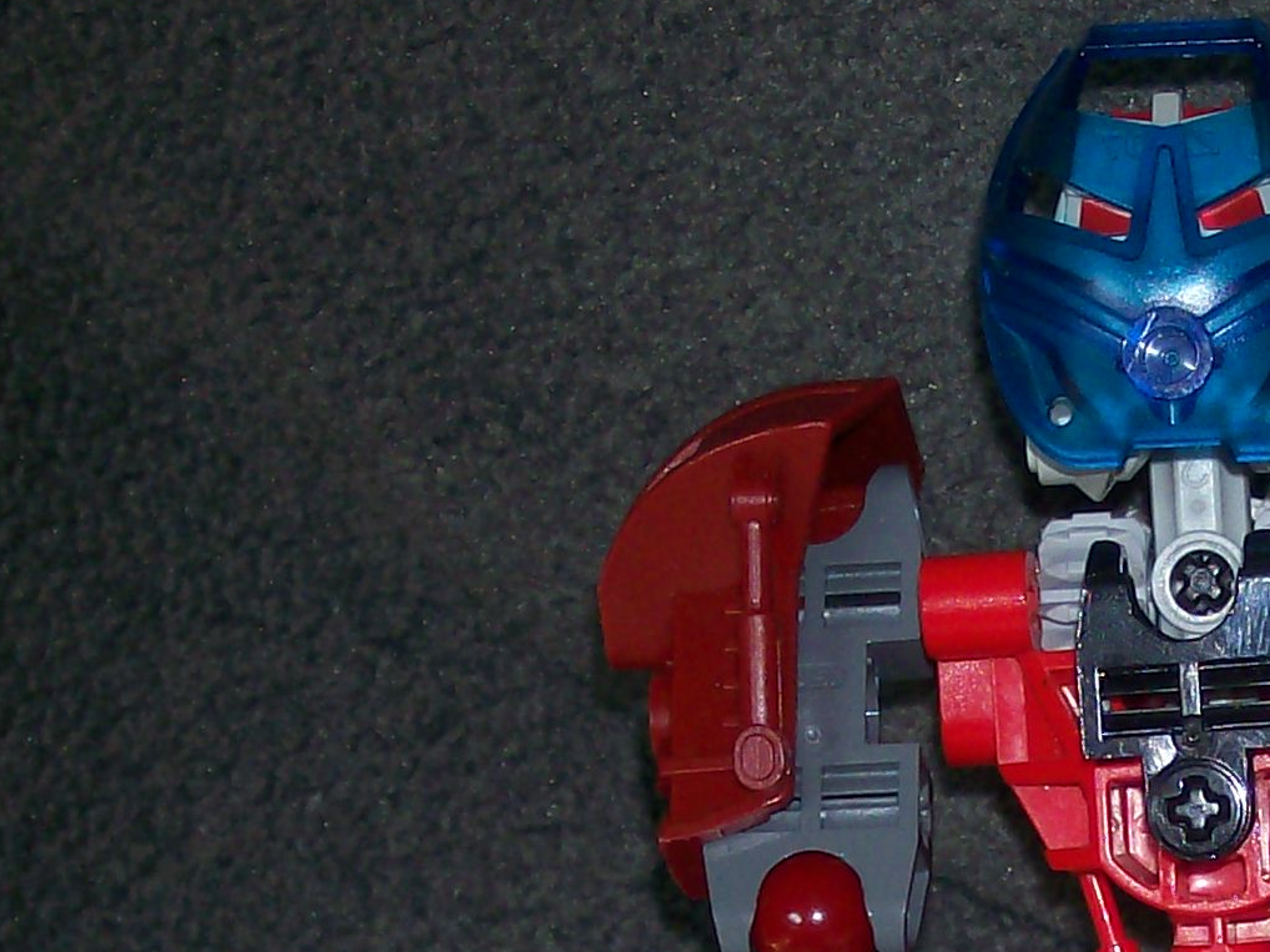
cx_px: 1127
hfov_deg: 11.6
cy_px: 1164
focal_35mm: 169
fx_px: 6199
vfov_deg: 8.7
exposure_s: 1/83.6
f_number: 3.4
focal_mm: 9.4
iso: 80
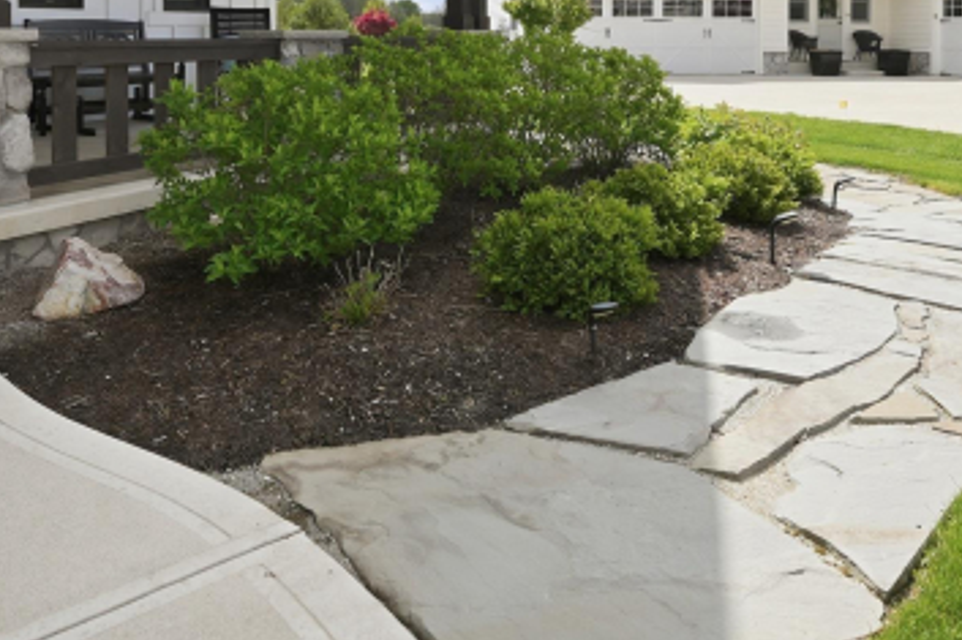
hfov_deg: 55.7
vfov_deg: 36.3
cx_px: 439
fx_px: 908
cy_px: 57
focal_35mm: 34
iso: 100
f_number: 4
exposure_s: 1/1000
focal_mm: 11
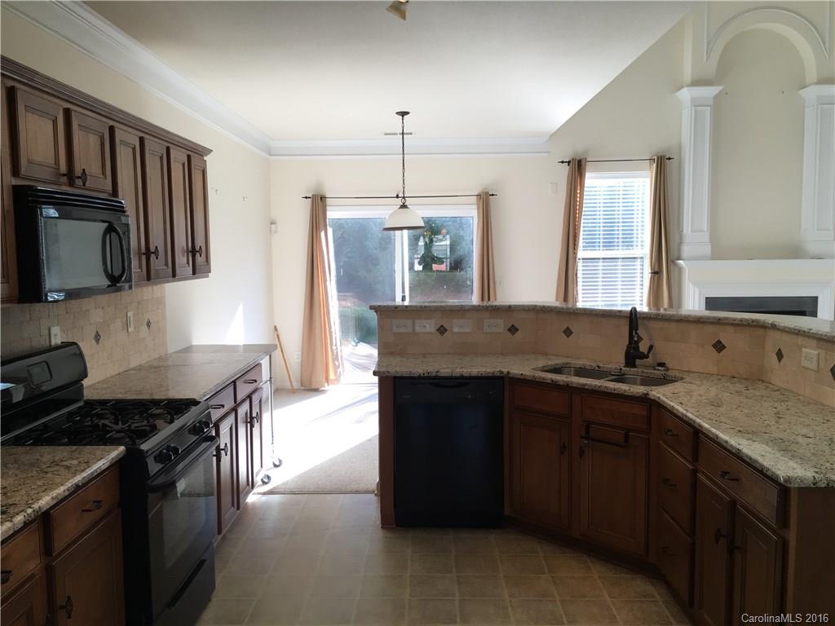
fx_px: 700
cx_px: 418
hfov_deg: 61.7
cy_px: 313
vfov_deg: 48.2
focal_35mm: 29
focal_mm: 4.15
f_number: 2.2
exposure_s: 1/120
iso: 40
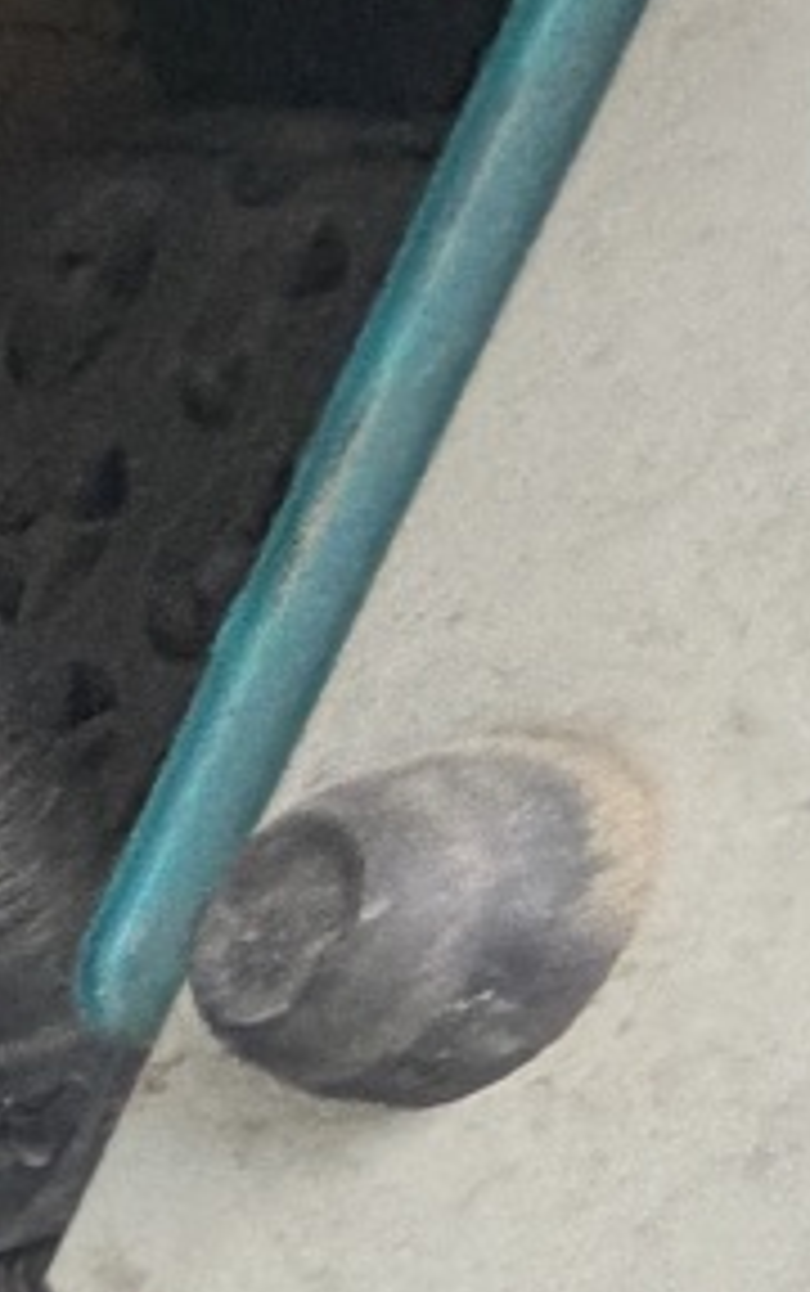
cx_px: -2722
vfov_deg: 17.9
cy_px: 2314
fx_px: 3277
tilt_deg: -34.1
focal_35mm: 93
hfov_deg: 7.4
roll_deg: +0.2
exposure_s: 1/121
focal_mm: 2.22
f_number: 2.2
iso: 100
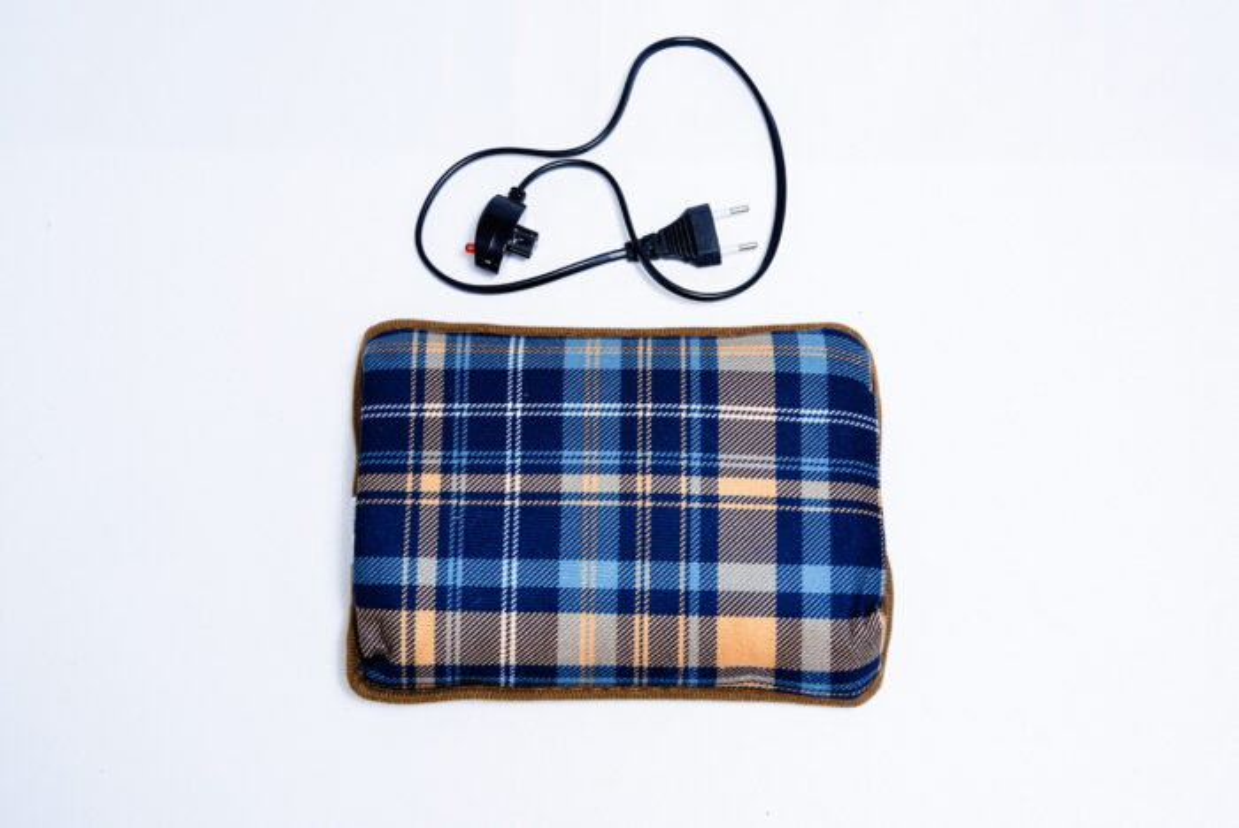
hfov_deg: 34.5
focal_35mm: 58
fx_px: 1998
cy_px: 414
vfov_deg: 23.4
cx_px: 620
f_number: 8
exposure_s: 1/160
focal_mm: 58
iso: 3200
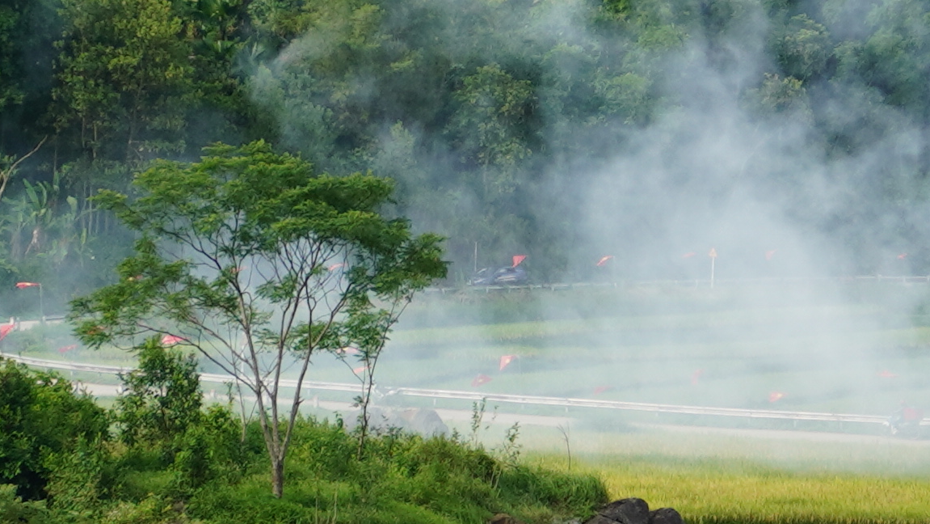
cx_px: 351
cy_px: 213
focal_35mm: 205
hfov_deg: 10.5
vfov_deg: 5.9
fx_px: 5050
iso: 100
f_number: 5.6
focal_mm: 25
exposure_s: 1/250
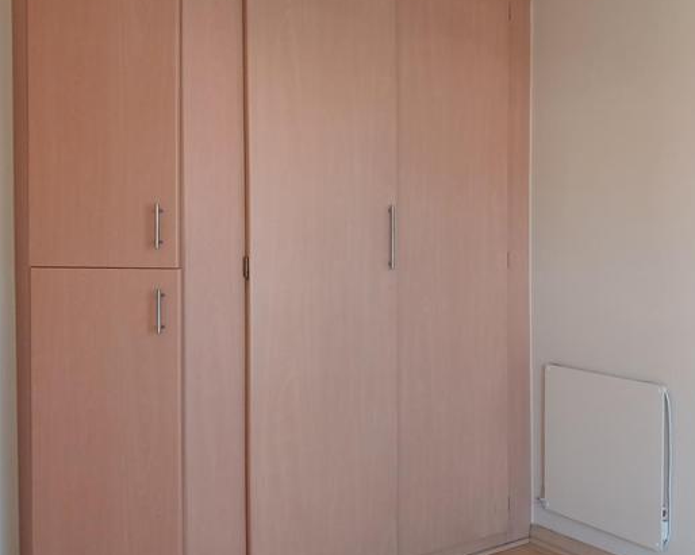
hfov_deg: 44.3
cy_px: 255
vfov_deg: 36.5
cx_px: 453
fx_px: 843
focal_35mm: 41
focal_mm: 4
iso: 100
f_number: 1.8
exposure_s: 1/50
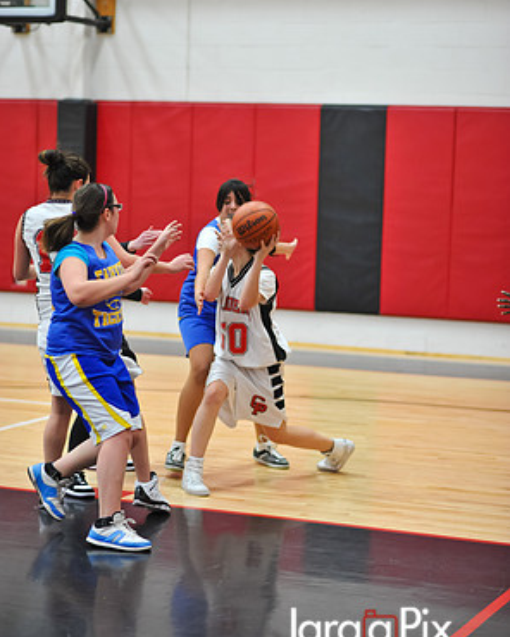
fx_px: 1830
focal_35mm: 97
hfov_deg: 15.9
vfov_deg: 19.8
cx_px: 254
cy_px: 312
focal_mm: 85
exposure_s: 1/500
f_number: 2
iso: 1800
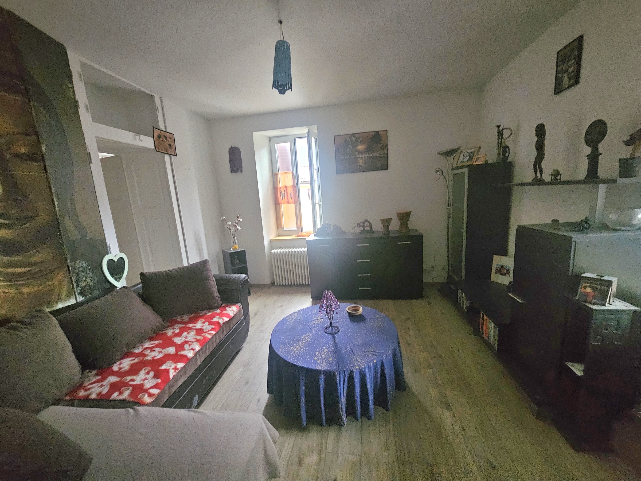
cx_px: 320
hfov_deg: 106.2
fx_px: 241
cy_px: 240
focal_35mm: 13
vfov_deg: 89.9
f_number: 2.2
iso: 1000
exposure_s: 1/24
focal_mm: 2.2
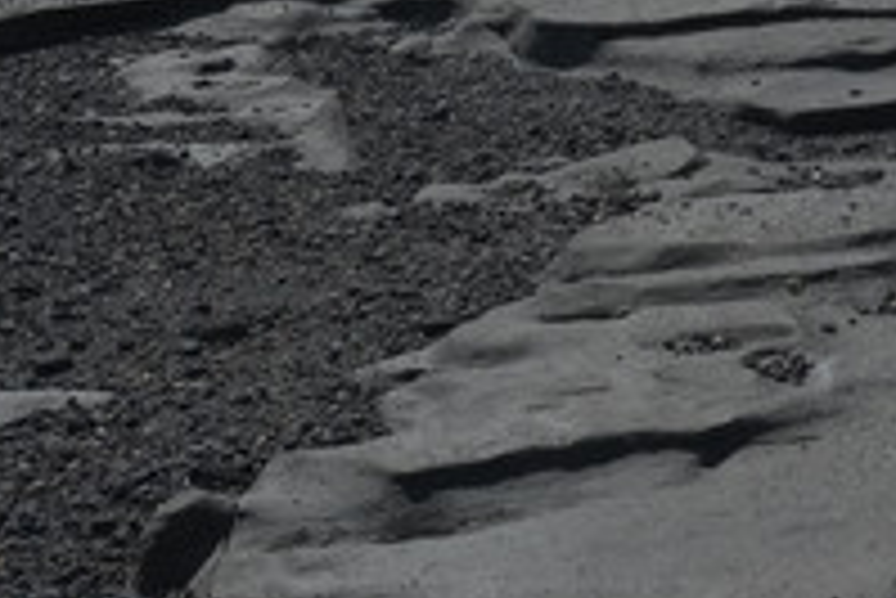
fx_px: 3288
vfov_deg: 10.2
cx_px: 689
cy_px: -173
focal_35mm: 132
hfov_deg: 15.4
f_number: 5.6
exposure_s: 1/3800
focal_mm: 27
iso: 200
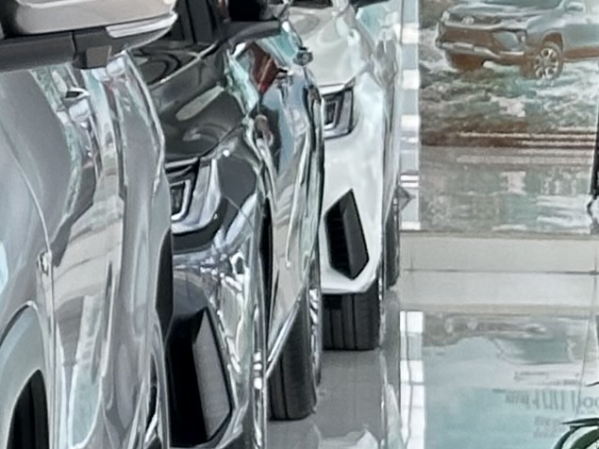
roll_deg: +0.1
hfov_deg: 6.0
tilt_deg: +0.3
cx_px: -1298
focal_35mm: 305
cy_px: -74
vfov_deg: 4.9
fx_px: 5277
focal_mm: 6.86
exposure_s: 1/354
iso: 64
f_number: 1.78
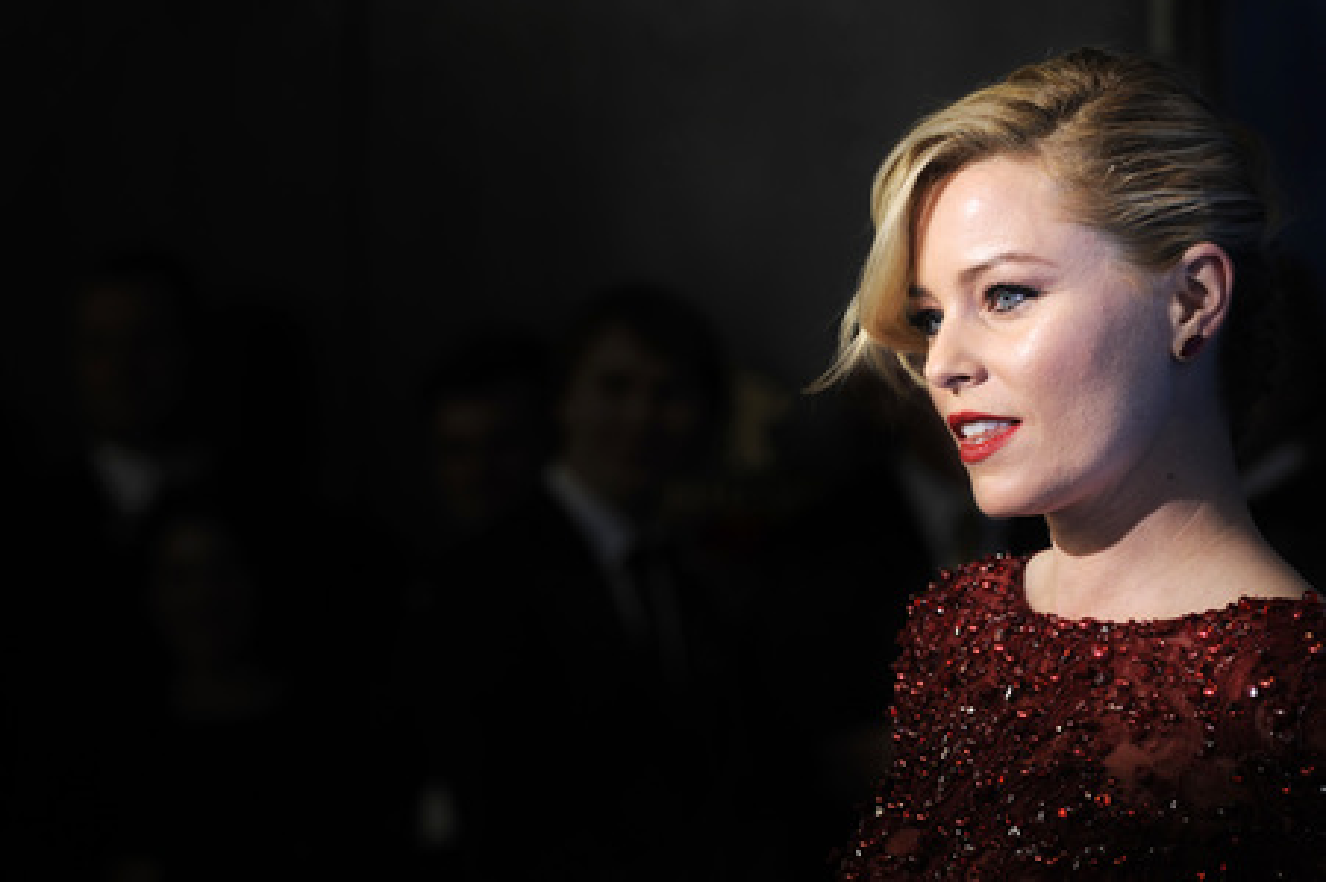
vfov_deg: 7.2
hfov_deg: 10.8
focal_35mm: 190
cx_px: 663
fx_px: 6993
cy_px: 441
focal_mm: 190
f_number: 6.3
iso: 200
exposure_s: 1/200
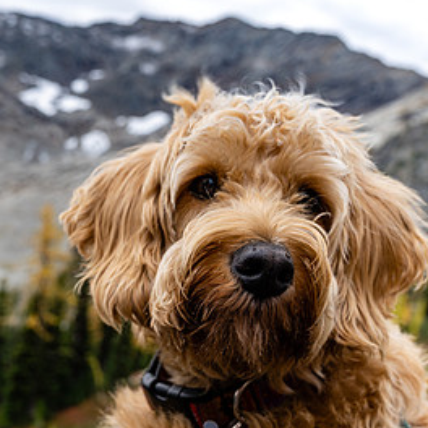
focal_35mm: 56
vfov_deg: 30.6
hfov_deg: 29.5
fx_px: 783
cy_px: 215
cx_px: 55
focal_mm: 30
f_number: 5.6
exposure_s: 1/100
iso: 100
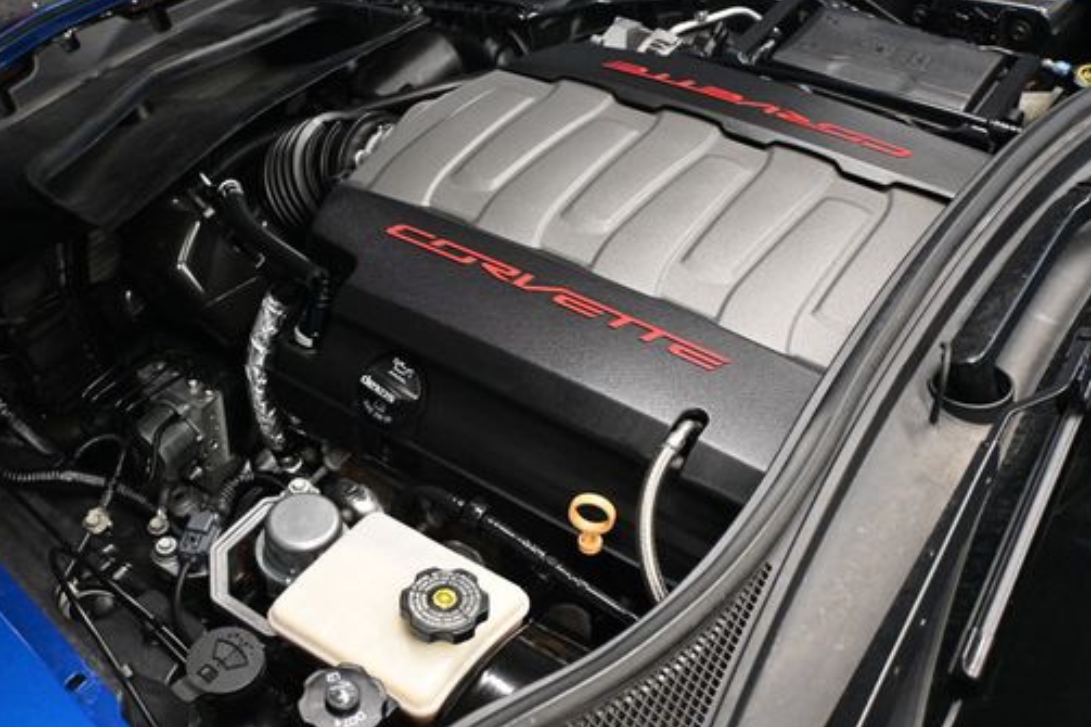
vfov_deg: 31.2
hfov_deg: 45.4
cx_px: 497
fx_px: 1301
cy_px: 341
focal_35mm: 43
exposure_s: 1/60
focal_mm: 22.5
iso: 4000
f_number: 4
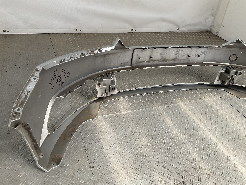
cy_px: 92
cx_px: 123
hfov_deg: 61.7
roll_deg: -13.6
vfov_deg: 48.2
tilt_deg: -36.0
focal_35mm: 29
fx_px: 206
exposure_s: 1/482
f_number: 1.8
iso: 16
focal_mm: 3
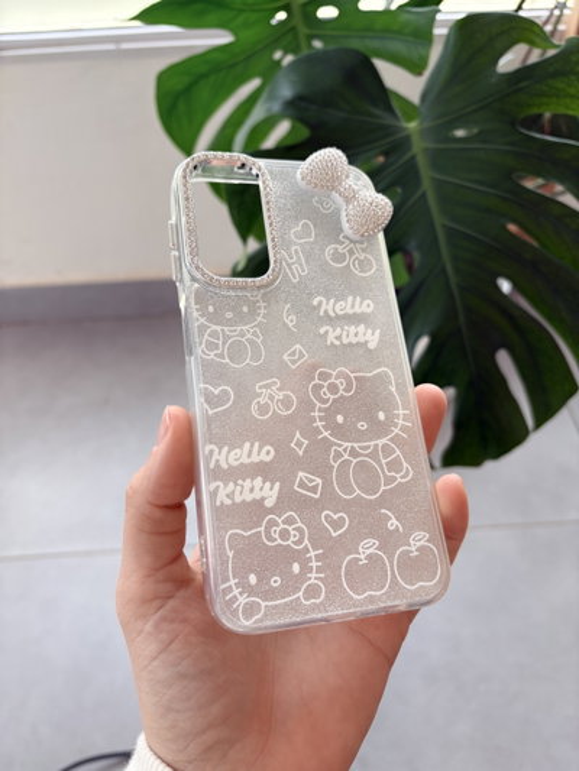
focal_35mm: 26
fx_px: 580
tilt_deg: -48.6
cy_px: 386
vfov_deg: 67.3
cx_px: 290
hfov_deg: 53.1
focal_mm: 5.96
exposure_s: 1/122
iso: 80
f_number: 1.6
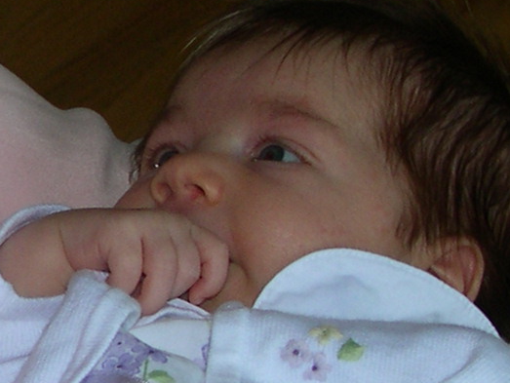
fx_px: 3008
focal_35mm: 204
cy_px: 278
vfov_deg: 7.3
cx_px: -218
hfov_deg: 9.5
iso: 100
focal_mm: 10.1
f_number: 3.1
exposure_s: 1/60
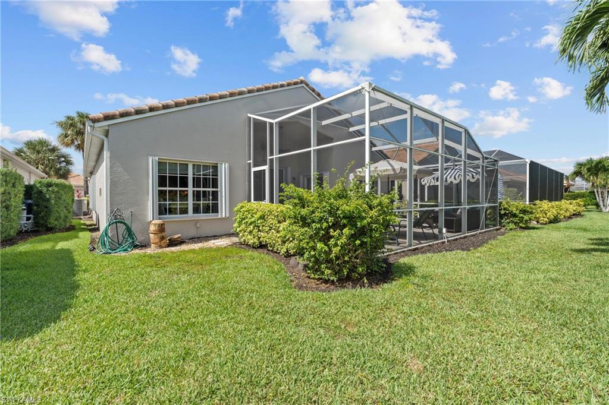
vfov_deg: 73.7
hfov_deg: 96.8
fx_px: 271
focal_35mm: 16
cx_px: 304
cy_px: 202
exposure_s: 1/15
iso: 100
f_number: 9
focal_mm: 16
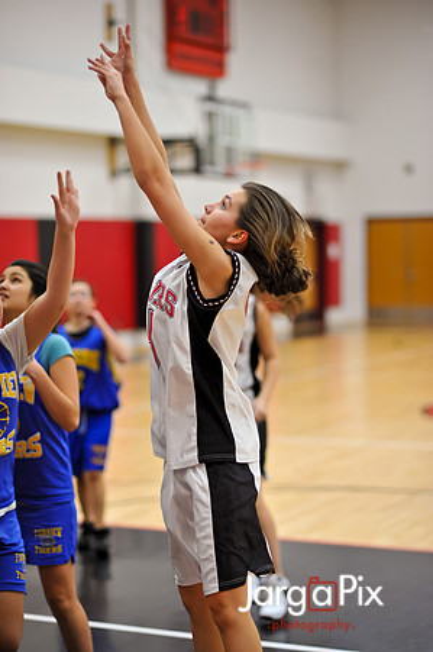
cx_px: 216
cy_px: 326
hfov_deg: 16.0
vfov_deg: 23.9
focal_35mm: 85
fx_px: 1537
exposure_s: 1/500
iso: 1600
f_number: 2
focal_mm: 85
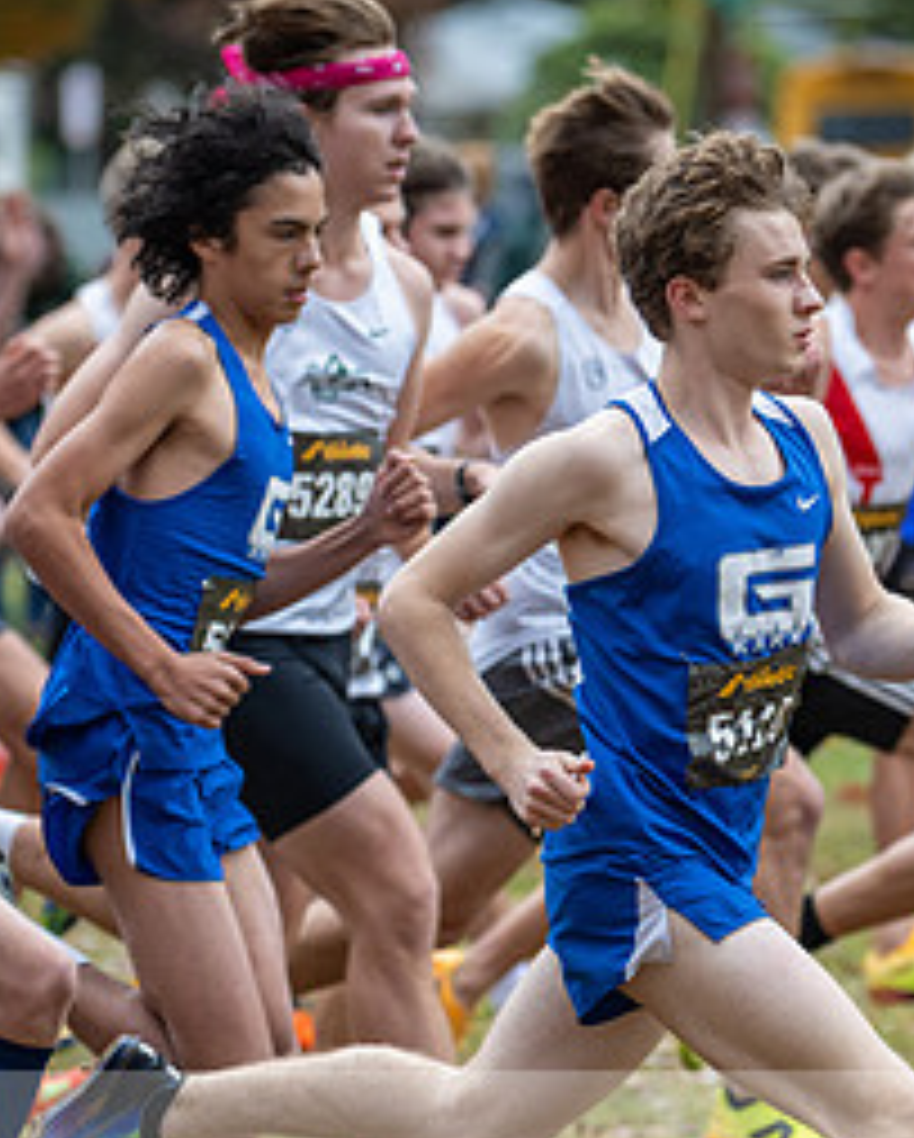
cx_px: 329
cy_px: 843
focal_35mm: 290
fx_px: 9788
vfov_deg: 6.7
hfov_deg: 5.3
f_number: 2.8
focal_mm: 135
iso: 560
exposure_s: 1/1000
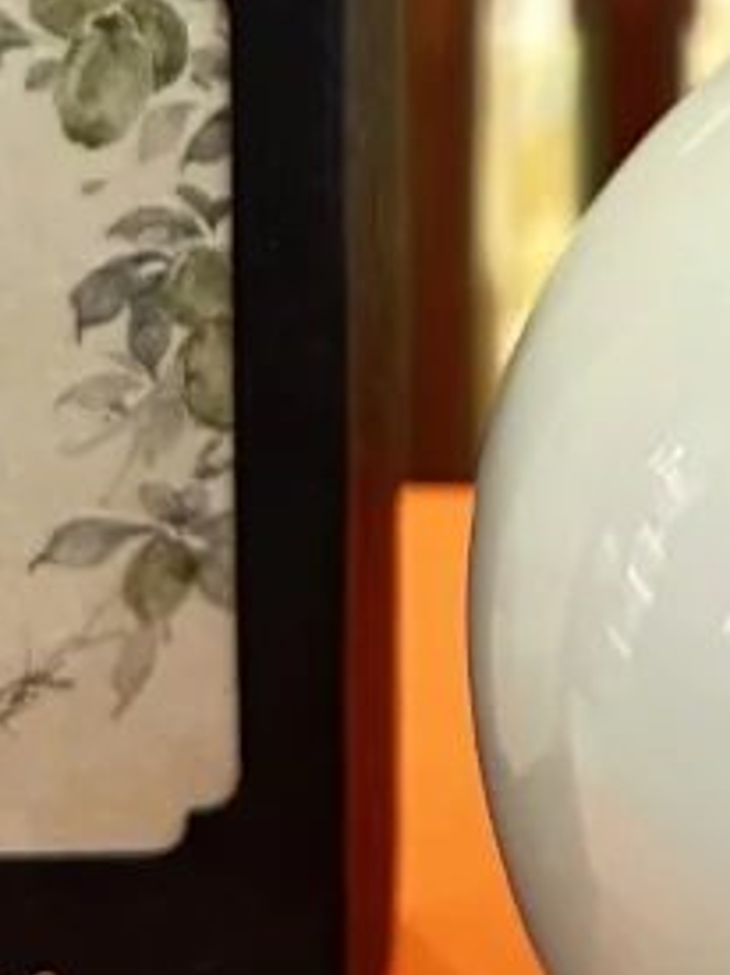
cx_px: 1145
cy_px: -89
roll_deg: -0.7
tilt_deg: -12.7
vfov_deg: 14.2
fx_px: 3827
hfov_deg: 10.5
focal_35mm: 136
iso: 320
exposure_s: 1/50
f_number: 1.5
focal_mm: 5.7
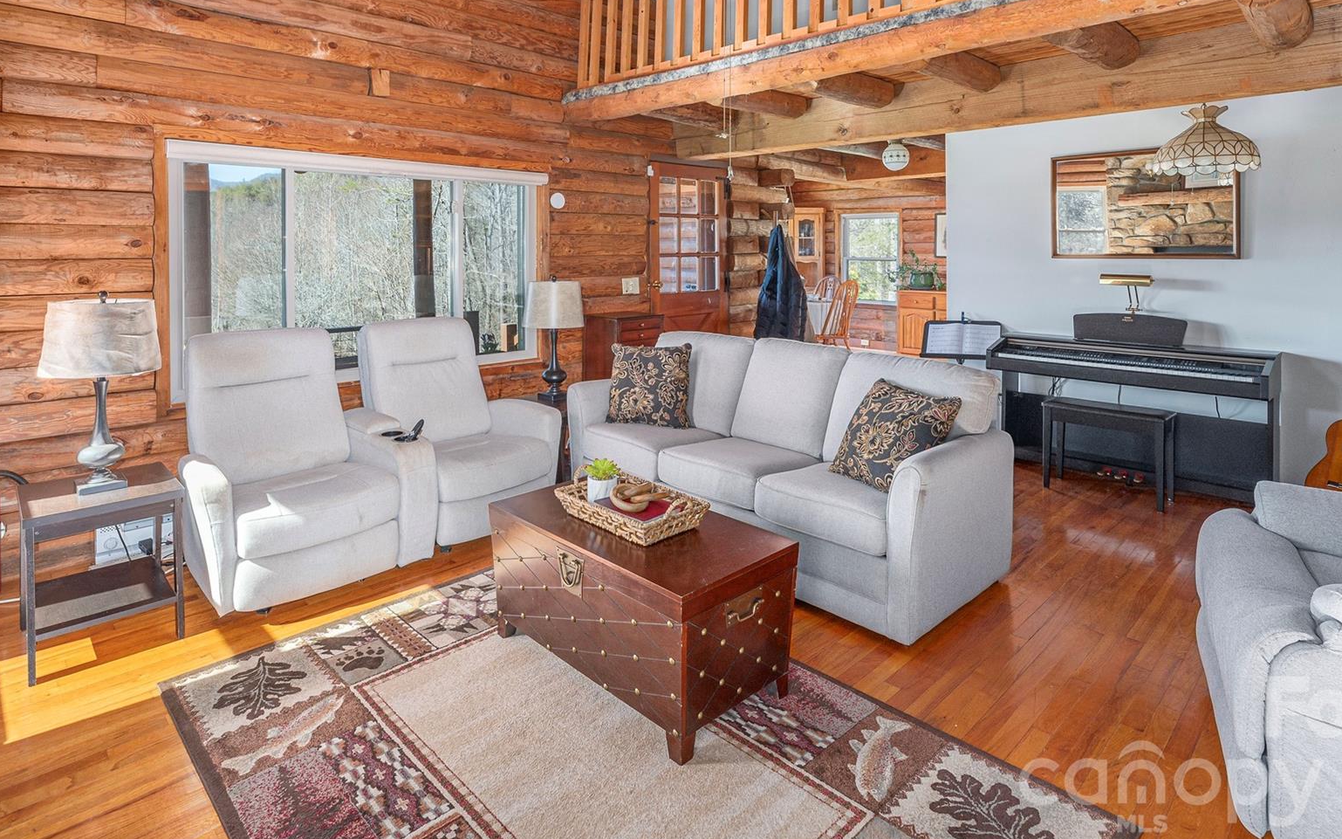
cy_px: 251
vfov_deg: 60.1
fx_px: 695
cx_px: 651
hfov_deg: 88.0
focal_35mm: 19
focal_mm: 14
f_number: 7.1
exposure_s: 1/200
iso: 320
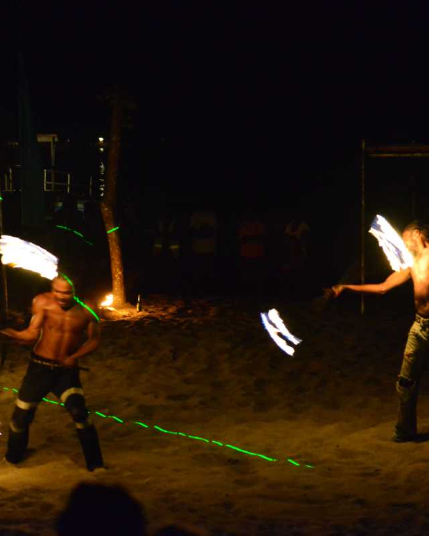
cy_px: 267
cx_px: 187
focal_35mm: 99
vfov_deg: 19.4
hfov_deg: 15.5
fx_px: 1572
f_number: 2.8
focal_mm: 70
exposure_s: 1/40
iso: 6400
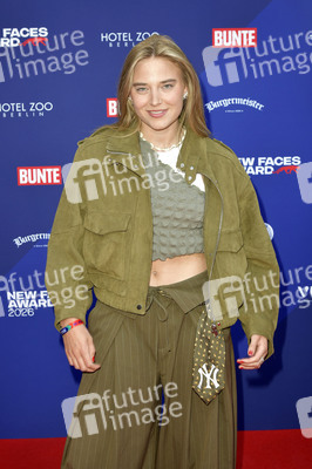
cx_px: 156
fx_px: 625
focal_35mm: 48
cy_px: 234
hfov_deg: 28.0
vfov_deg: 41.1
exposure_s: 1/200
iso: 640
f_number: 6.3
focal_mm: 48
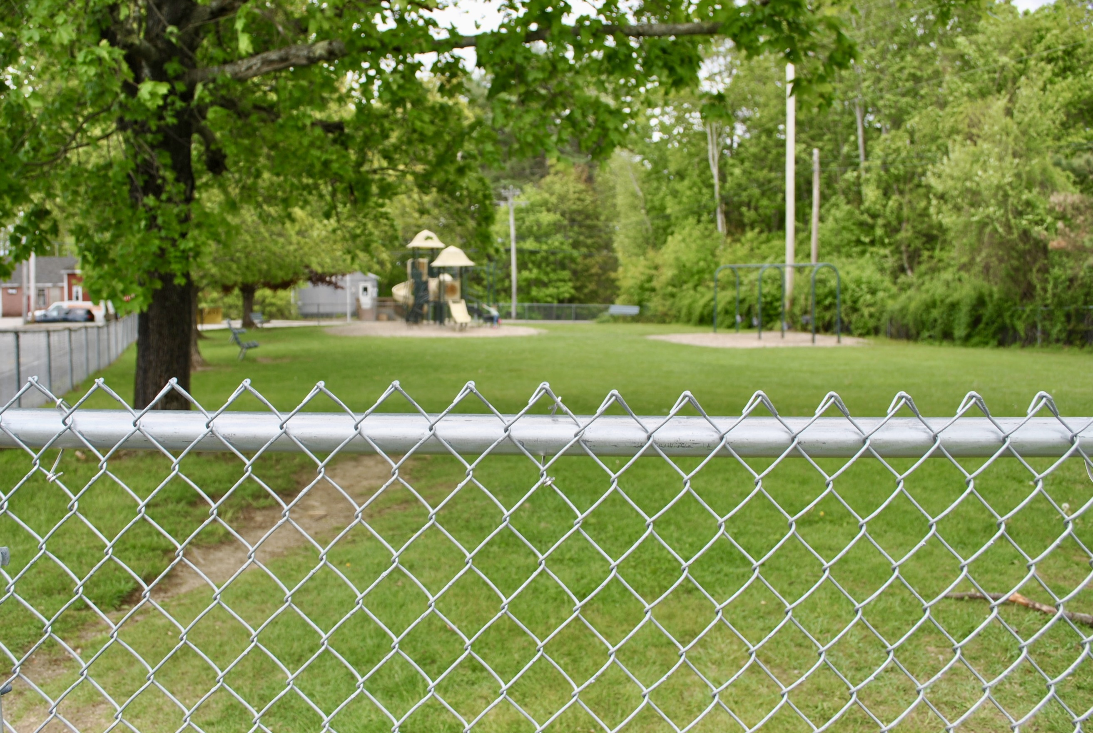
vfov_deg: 43.8
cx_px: 546
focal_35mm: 30
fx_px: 913
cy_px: 366
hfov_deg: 61.8
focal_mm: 20
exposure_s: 1/125
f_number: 5.6
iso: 100
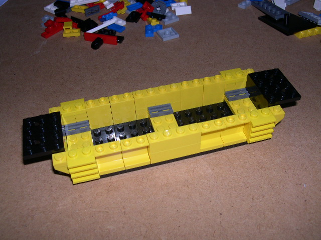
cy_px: 120
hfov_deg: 49.0
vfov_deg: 37.7
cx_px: 160
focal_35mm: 38
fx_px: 352
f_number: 7.6
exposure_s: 1/60
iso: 100
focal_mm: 8
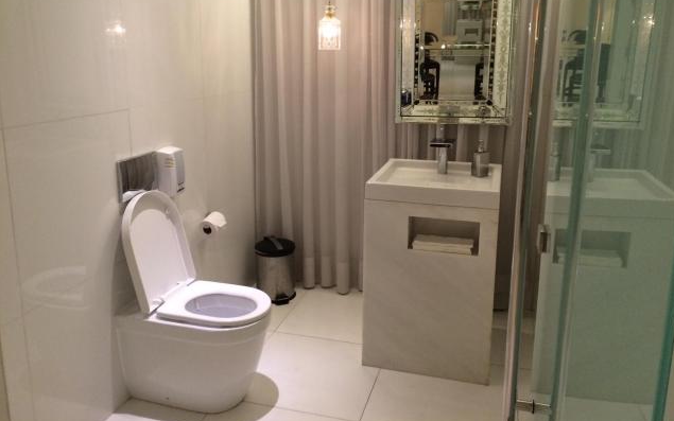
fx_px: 569
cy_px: 173
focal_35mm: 31
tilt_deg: -14.4
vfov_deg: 40.5
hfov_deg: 61.2
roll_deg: +0.9
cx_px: 339
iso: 125
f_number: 2.2
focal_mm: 4.15
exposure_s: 1/30
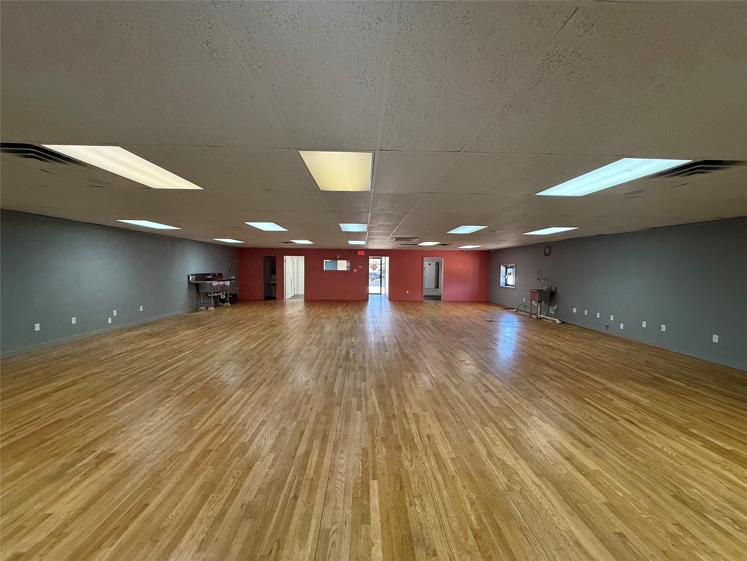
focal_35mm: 14
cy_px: 280
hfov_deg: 102.1
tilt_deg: -1.3
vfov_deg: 85.7
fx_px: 302
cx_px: 374
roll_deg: -0.9
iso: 320
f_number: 2.2
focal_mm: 2.22
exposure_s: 1/120
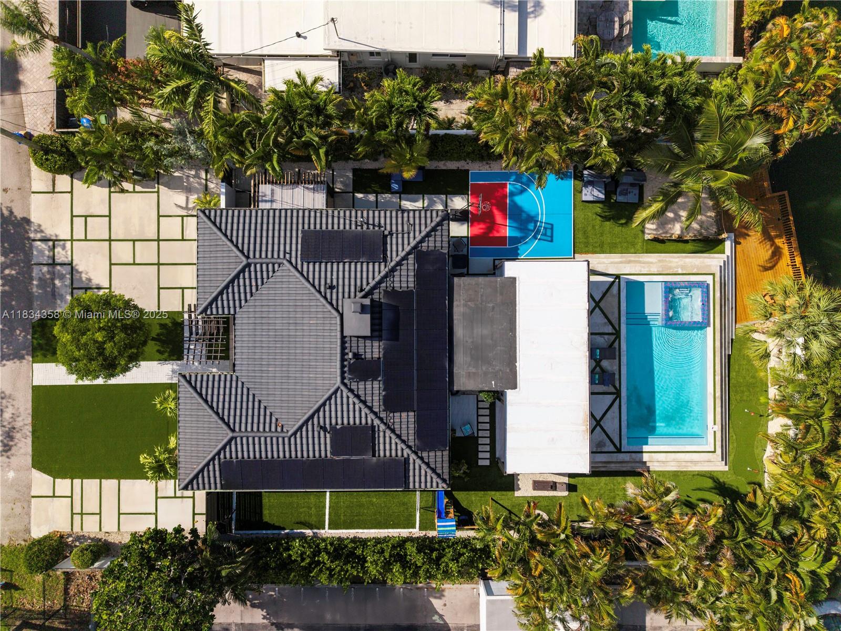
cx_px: 420
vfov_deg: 56.8
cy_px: 316
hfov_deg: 71.6
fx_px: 583
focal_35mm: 24
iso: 190
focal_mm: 8.67
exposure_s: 1/250
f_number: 1.8
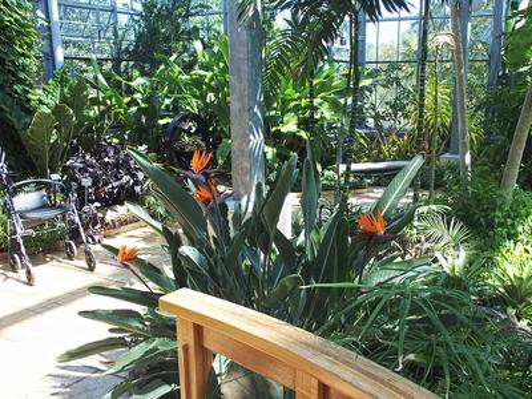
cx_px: 266
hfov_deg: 56.8
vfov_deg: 44.2
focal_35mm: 32
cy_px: 200
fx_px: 492
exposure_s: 1/250
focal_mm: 6.7
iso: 100
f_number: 3.5
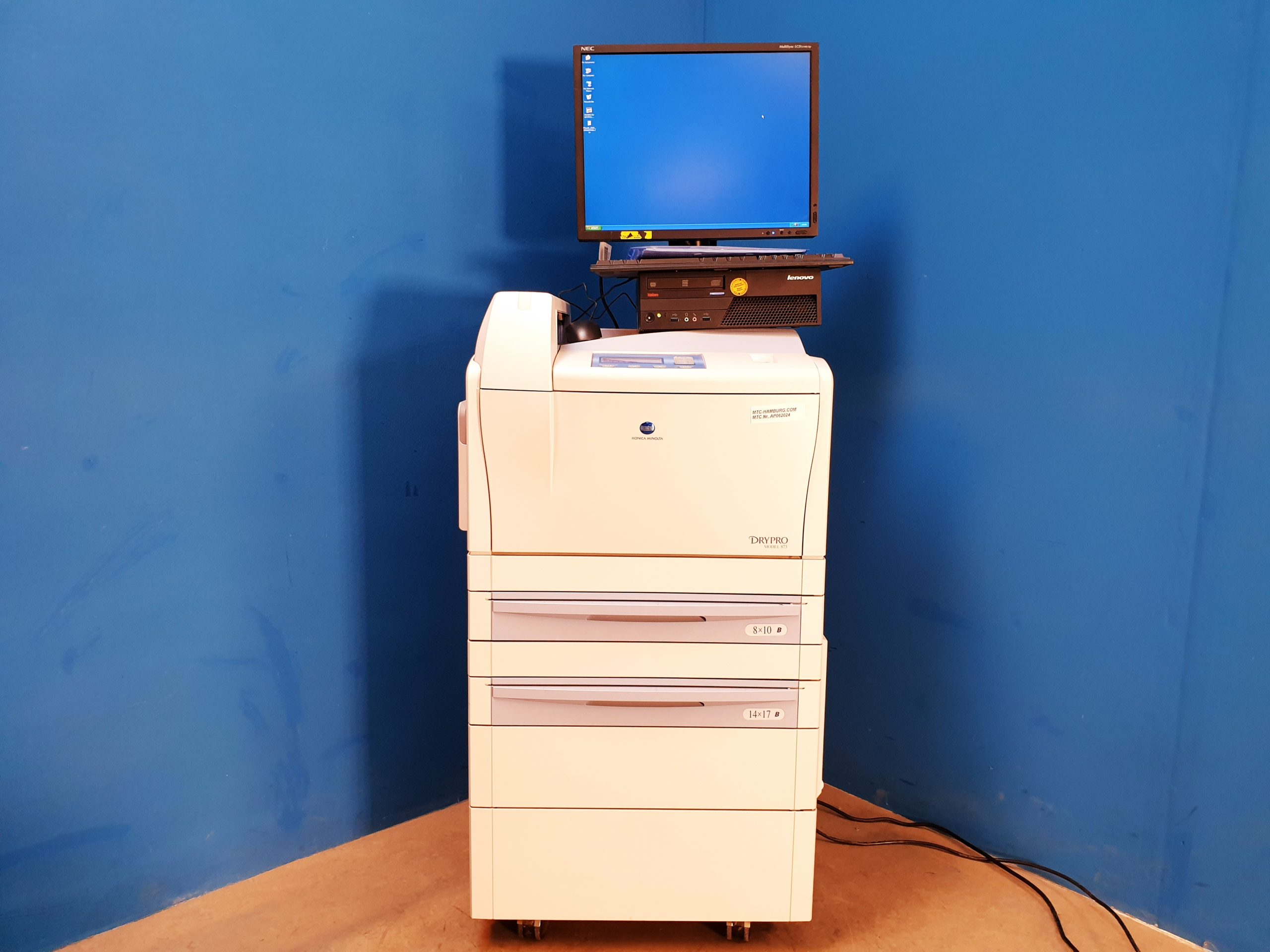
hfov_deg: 67.3
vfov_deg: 53.1
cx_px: 635
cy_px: 476
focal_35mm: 26
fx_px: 954
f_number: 2.4
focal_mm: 4.3
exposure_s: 1/50
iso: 160
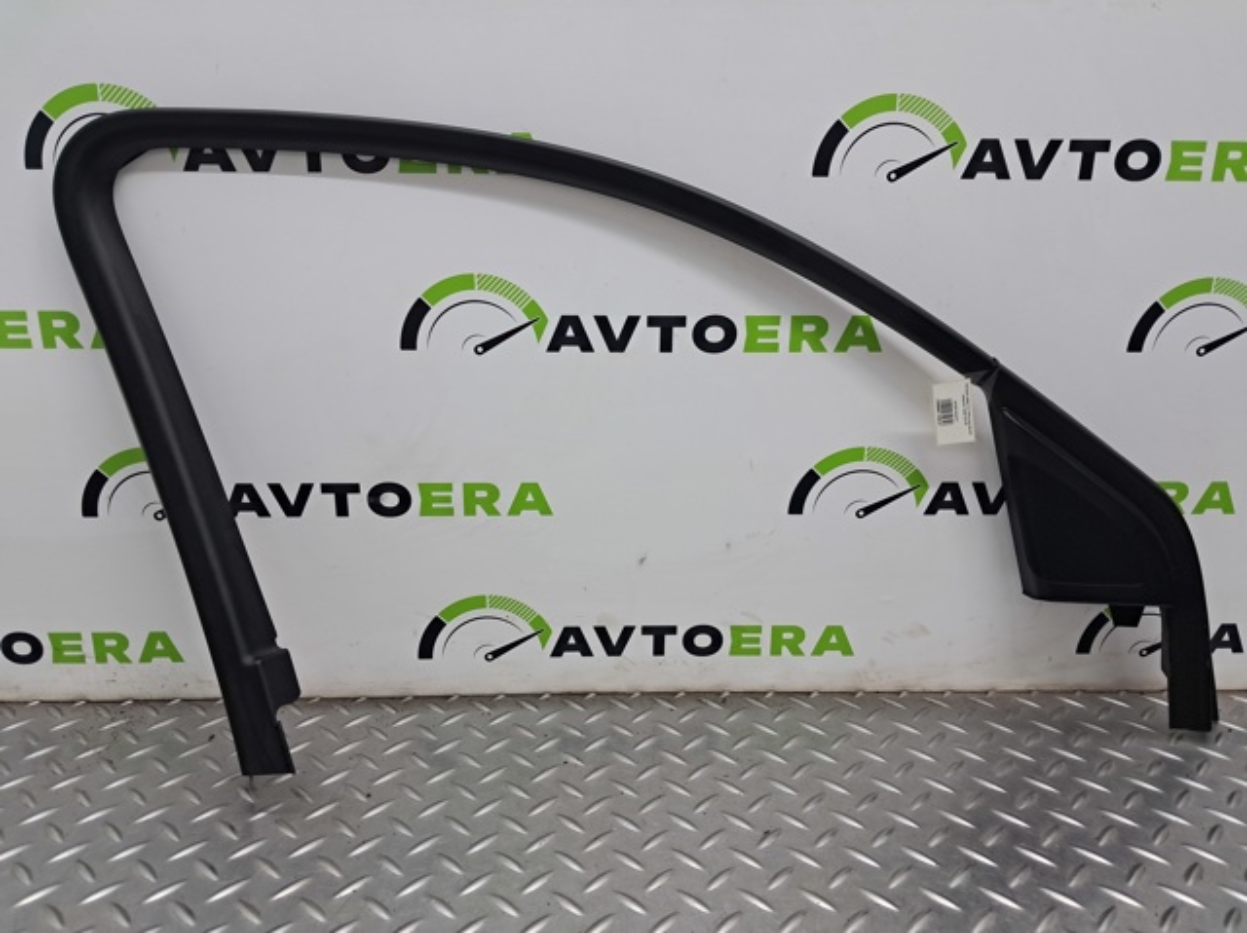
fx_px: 972
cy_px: 466
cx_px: 624
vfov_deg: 51.3
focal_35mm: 27
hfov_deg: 65.4
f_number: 1.8
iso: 80
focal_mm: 4
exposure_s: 1/50
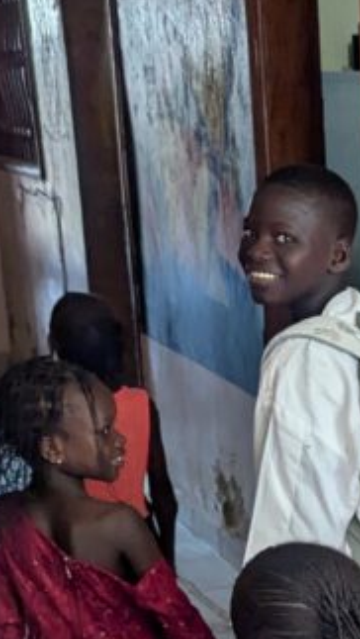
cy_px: 594
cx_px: 510
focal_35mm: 83
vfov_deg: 24.7
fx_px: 1407
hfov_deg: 13.8
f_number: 1.85
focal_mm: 6.81
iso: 419
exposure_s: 1/206
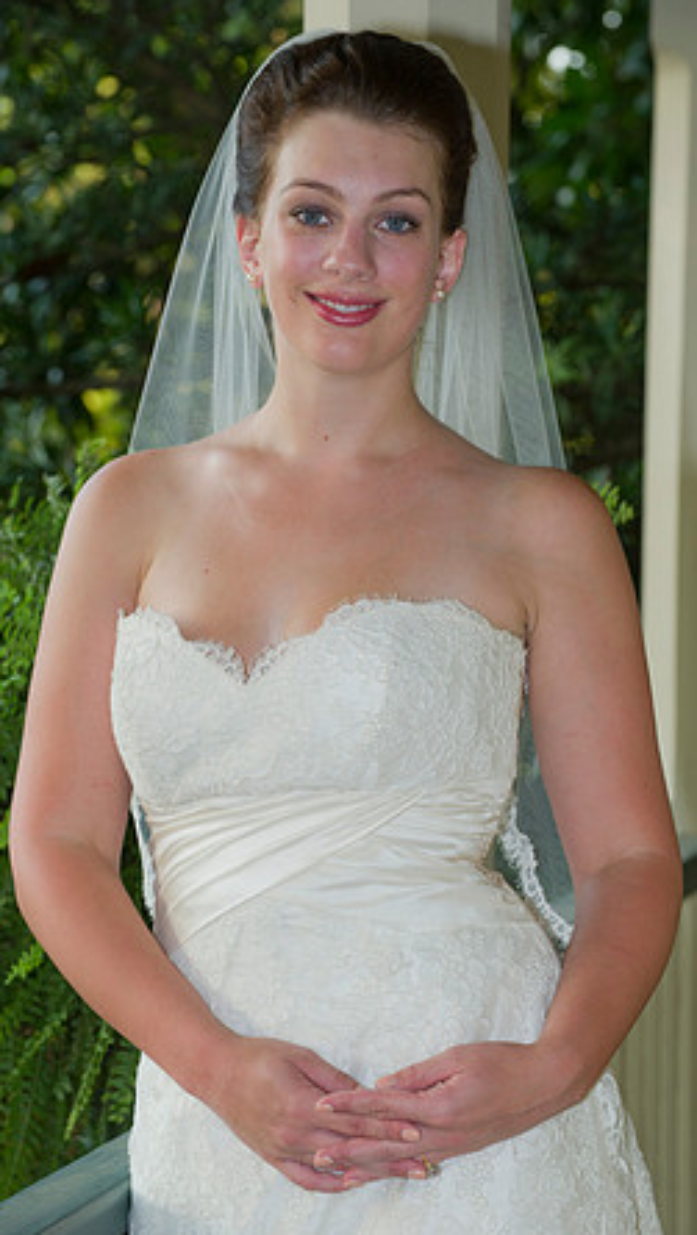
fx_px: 4853
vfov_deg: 14.5
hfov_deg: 8.2
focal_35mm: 148
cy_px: 622
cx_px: 393
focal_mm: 140
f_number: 7.1
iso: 400
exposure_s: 1/60
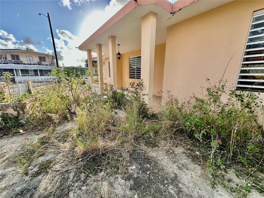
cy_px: 99
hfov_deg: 102.1
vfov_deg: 85.7
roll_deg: +0.0
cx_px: 132
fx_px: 107
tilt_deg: -10.9
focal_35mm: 14
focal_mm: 2.22
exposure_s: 1/461
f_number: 2.2
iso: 40
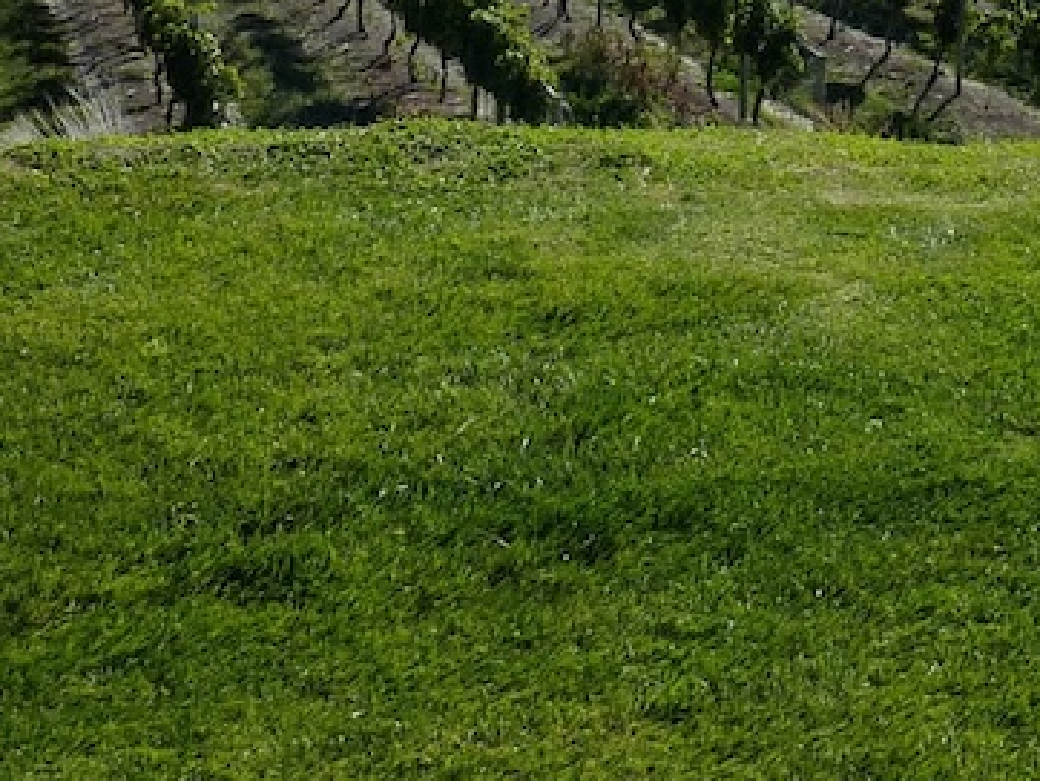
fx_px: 2074
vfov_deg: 19.5
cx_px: 796
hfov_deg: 27.7
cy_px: -258
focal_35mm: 69
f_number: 5
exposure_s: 1/500
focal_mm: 4.1
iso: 125
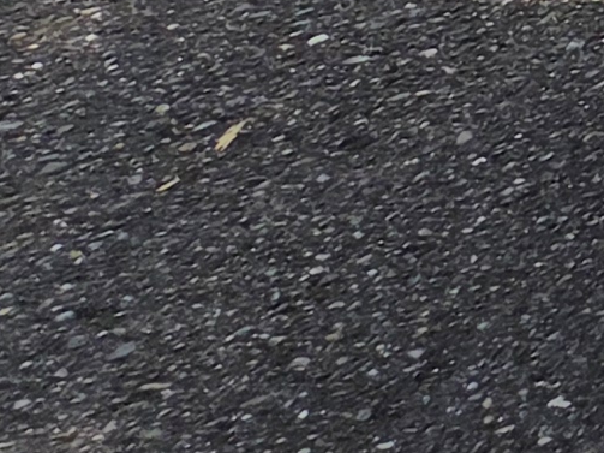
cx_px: 2396
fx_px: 3192
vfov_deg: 7.5
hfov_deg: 7.6
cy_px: -691
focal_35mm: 183
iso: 80
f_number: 1.8
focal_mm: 5.4
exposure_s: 1/3531
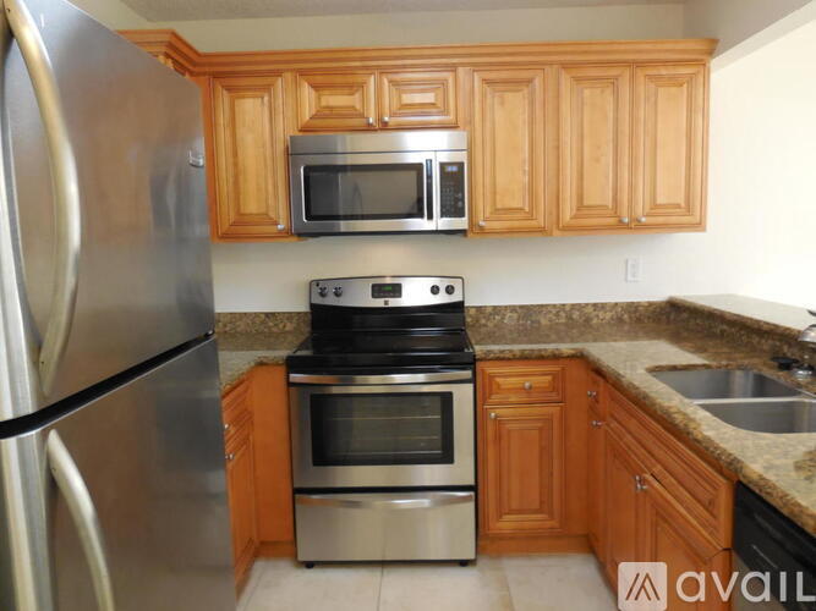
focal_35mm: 25
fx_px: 589
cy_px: 306
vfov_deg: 54.9
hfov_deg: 69.4
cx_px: 408
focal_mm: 4.5
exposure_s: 1/30
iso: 400
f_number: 3.1
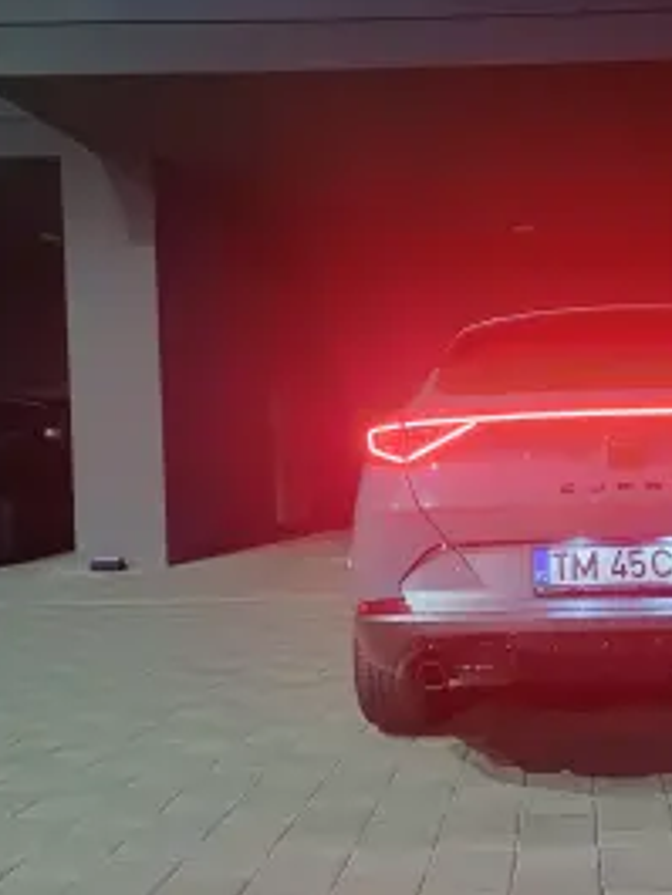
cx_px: 588
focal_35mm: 34
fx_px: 879
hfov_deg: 39.2
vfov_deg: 53.9
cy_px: 446
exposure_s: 1/20
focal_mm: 4.65
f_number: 1.8
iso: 1250
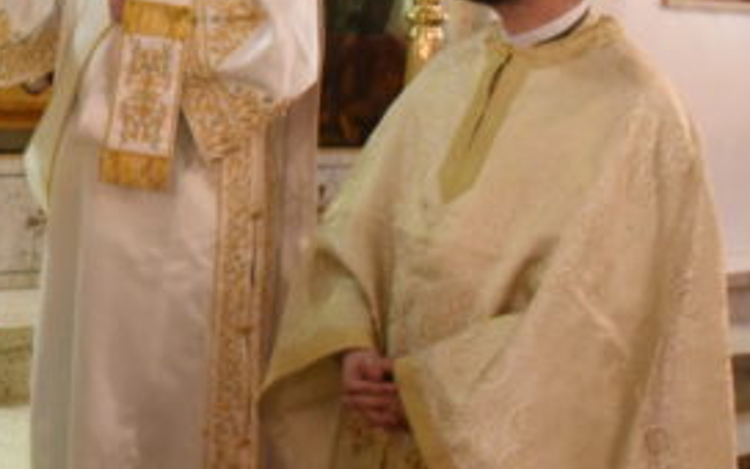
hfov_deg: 24.1
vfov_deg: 16.9
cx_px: -179
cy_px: 131
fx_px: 1574
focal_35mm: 77
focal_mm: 27
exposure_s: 1/100
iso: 6400
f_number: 5.6
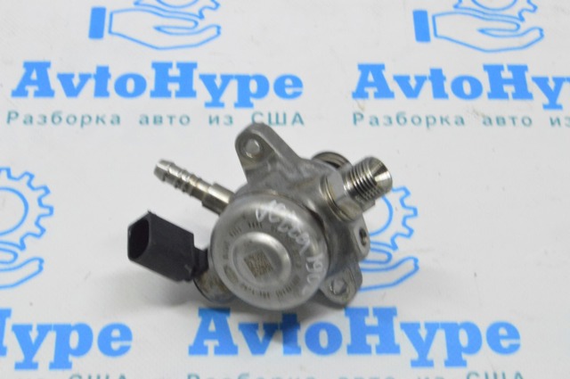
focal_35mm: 72
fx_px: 1139
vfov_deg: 18.9
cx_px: 285
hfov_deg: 28.1
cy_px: 190
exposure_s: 1/20
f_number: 20
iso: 6400
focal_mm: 48
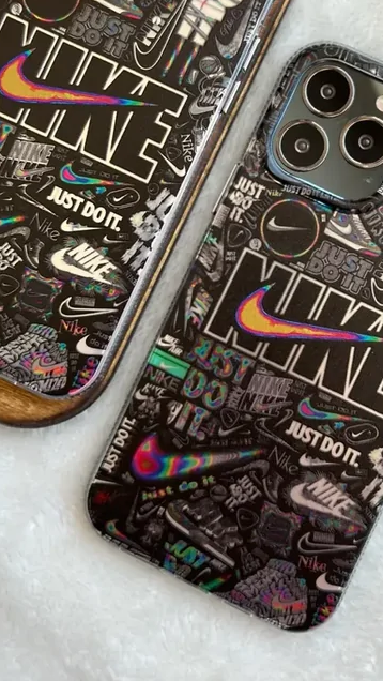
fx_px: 1335
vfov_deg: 28.3
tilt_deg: -85.2
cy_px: 203
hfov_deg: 16.3
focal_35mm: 74
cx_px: 189
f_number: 1.78
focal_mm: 6.86
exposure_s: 1/734
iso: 80
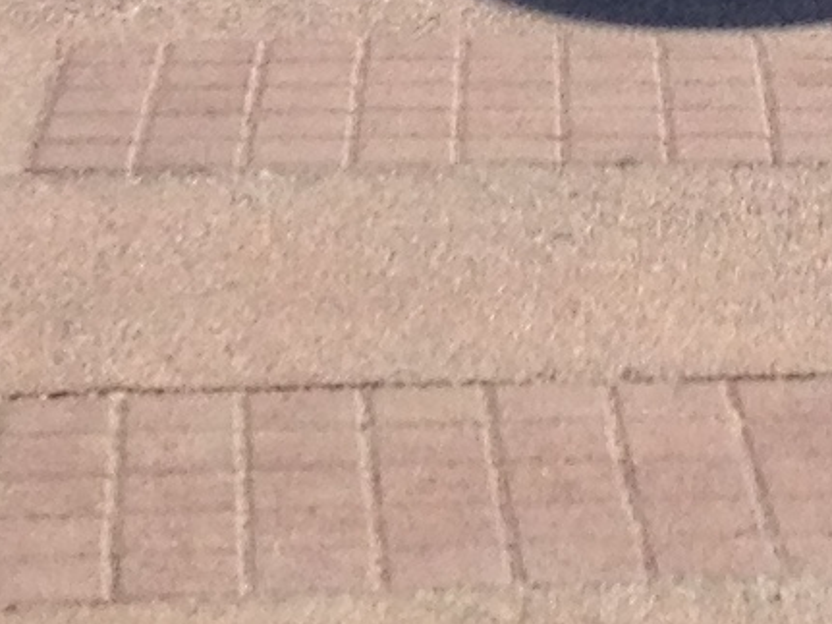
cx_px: 687
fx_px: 6368
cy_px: -964
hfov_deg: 7.5
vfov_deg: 5.4
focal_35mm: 265
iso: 50
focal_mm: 4.28
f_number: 2.4
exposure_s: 1/2907
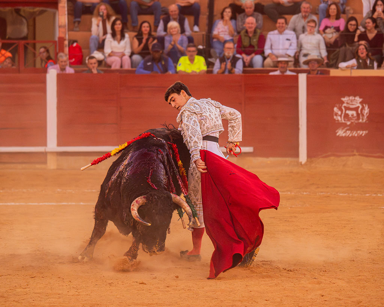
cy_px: 154
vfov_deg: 7.5
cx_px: 192
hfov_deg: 9.4
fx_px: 2337
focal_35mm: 206
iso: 10000
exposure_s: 1/800
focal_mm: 182.6
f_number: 5.6
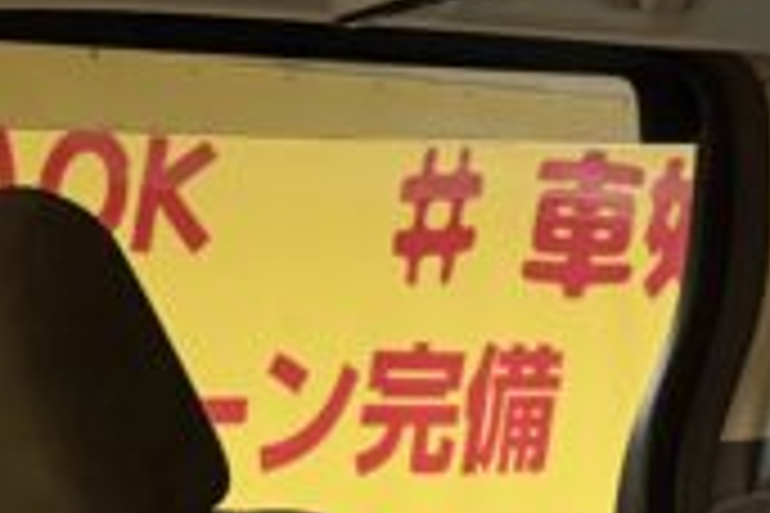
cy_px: 711
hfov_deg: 17.3
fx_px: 2502
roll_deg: +1.6
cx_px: 104
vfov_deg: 11.3
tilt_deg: -4.3
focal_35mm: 117
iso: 640
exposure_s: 1/33
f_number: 1.78
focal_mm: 6.76
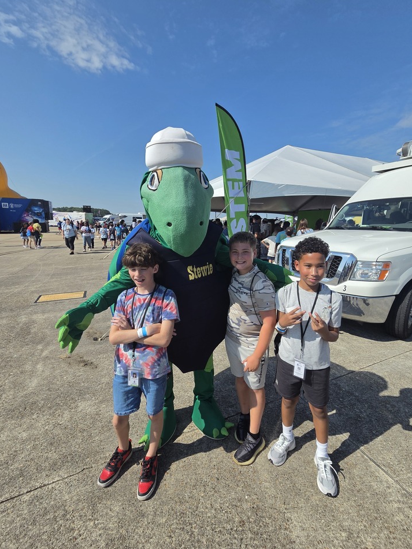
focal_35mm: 14
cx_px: 220
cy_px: 264
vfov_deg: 102.0
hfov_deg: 85.5
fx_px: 222
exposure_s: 1/4692
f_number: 2.2
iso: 100
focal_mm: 2.2
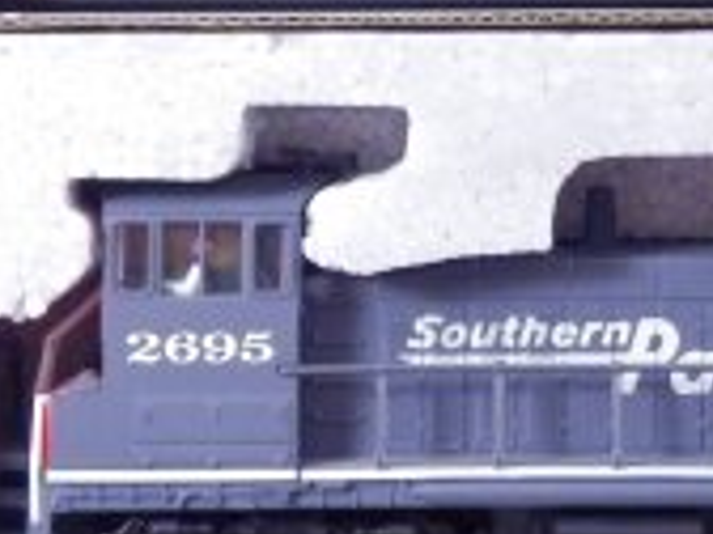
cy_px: -64
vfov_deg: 11.1
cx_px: 543
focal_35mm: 132
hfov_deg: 14.9
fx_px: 2719
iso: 800
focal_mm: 6.6
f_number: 3.6
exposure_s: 1/160
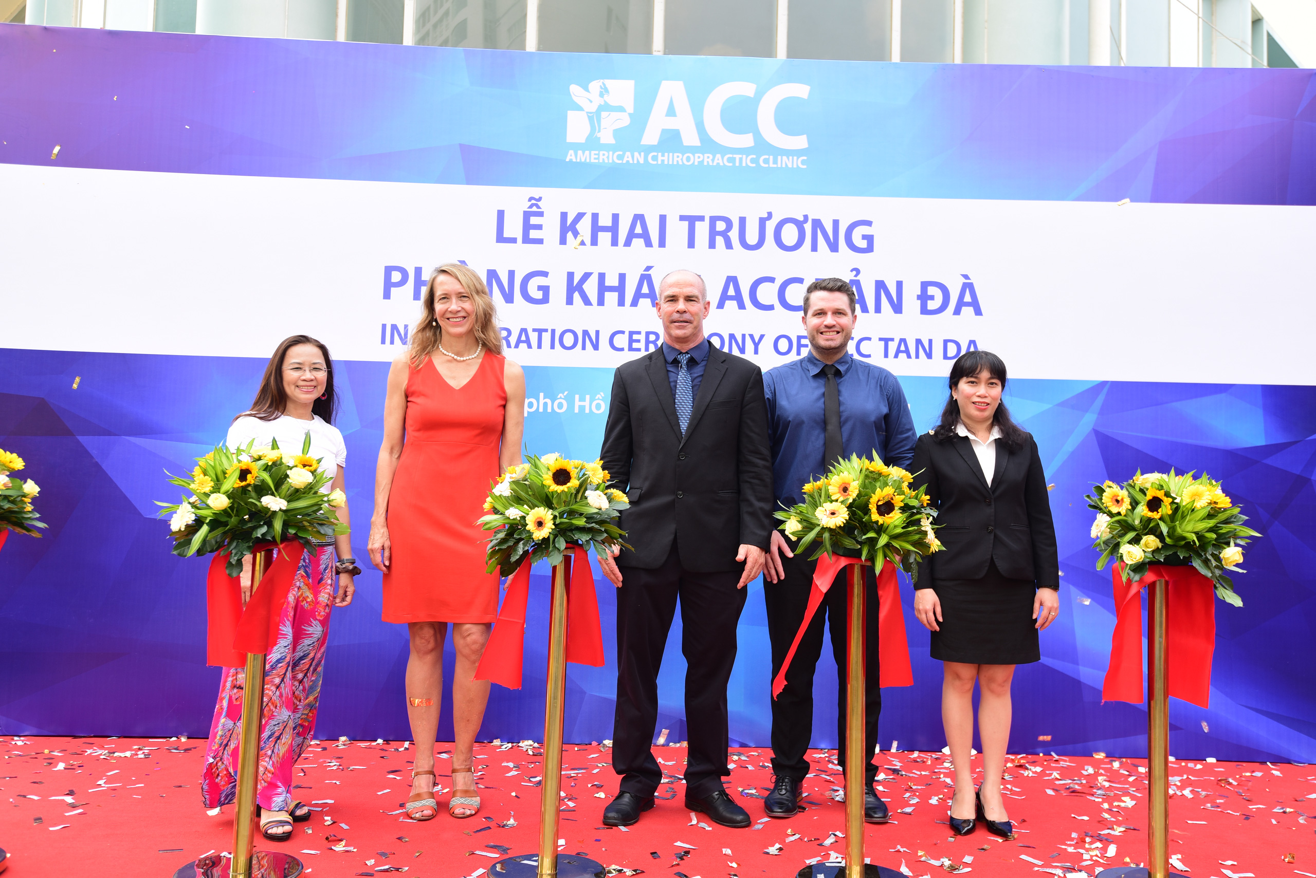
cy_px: 439
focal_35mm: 29
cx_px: 658
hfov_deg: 63.6
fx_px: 1060
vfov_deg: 45.0
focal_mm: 29
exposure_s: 1/125
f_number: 5
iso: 100
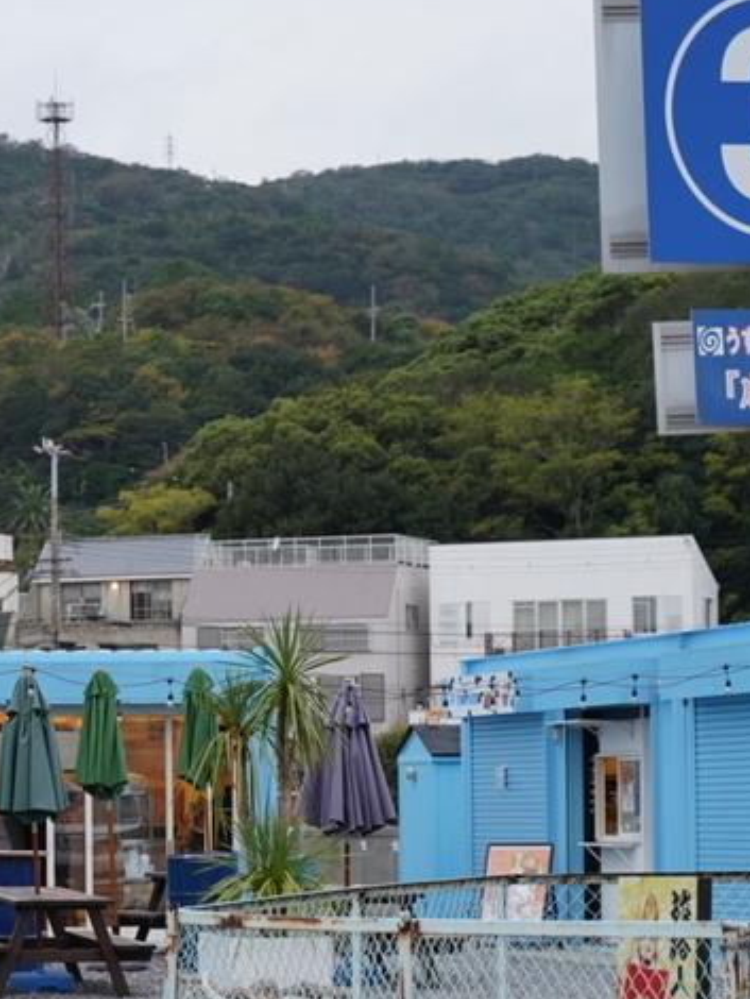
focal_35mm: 135
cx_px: -2
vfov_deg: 14.5
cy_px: 750
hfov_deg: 10.9
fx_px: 3896
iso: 320
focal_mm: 55
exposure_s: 1/100
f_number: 4
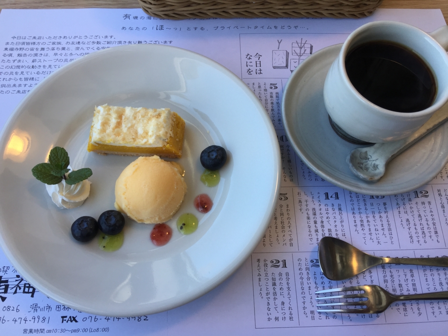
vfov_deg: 48.2
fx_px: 375
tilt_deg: -66.4
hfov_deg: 61.7
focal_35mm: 29
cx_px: 224
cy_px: 168
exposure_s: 1/183
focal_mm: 4.15
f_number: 2.2
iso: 32
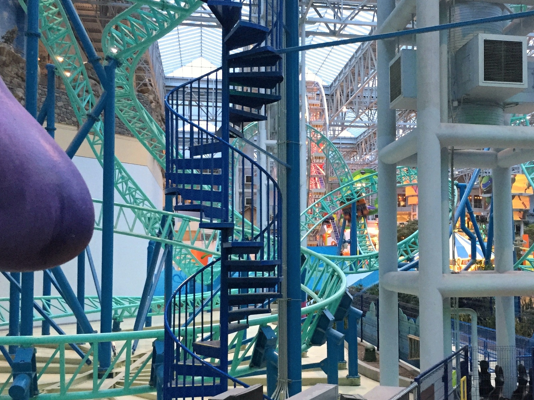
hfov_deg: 44.3
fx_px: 648
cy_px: 214
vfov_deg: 34.3
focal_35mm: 42
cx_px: 343
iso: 160
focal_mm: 4.15
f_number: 2.2
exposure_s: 1/30
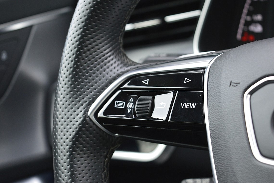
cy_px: 92
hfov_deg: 24.3
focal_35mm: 84
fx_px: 635
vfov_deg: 16.4
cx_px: 139
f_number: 6.3
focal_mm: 55
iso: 800
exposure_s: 1/60
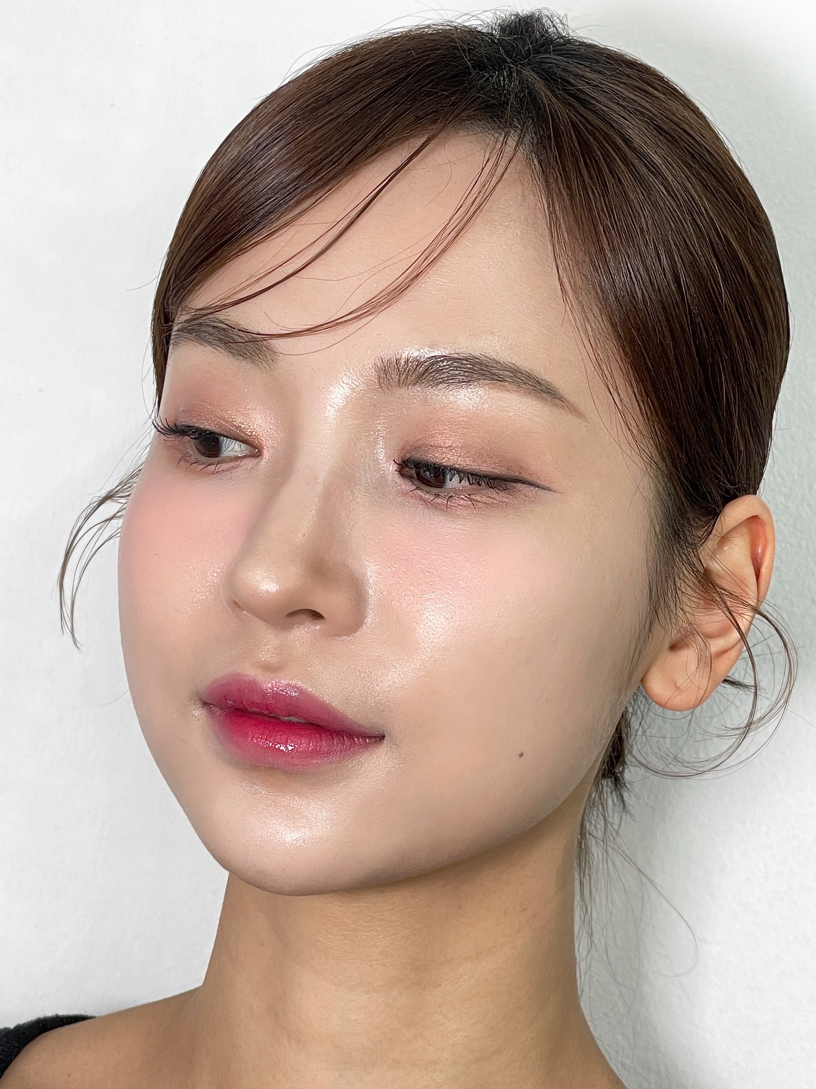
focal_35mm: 81
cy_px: 544
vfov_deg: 24.1
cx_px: 408
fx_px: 2546
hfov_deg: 18.2
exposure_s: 1/120
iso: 64
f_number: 2
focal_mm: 6
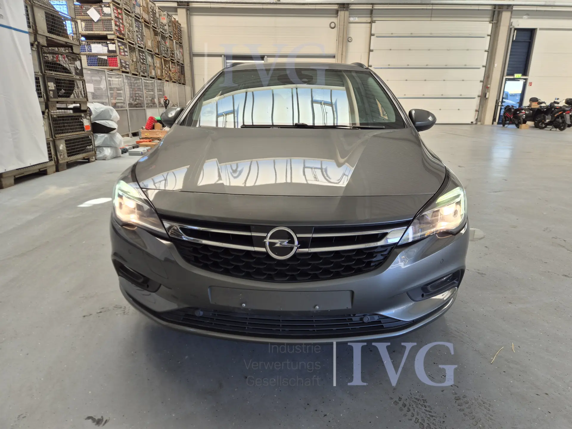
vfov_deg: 58.9
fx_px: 380
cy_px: 214
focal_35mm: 23
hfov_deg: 73.9
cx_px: 286
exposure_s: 1/67
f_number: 1.8
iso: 32
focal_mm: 5.4
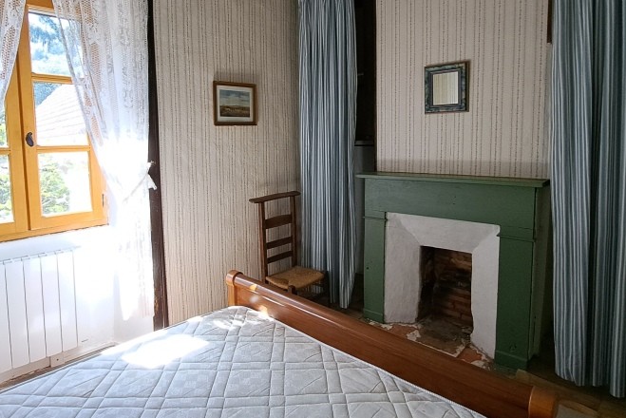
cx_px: 289
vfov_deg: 59.0
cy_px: 166
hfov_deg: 81.0
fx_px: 365
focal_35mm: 21
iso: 50
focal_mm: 1.74
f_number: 2.2
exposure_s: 1/50
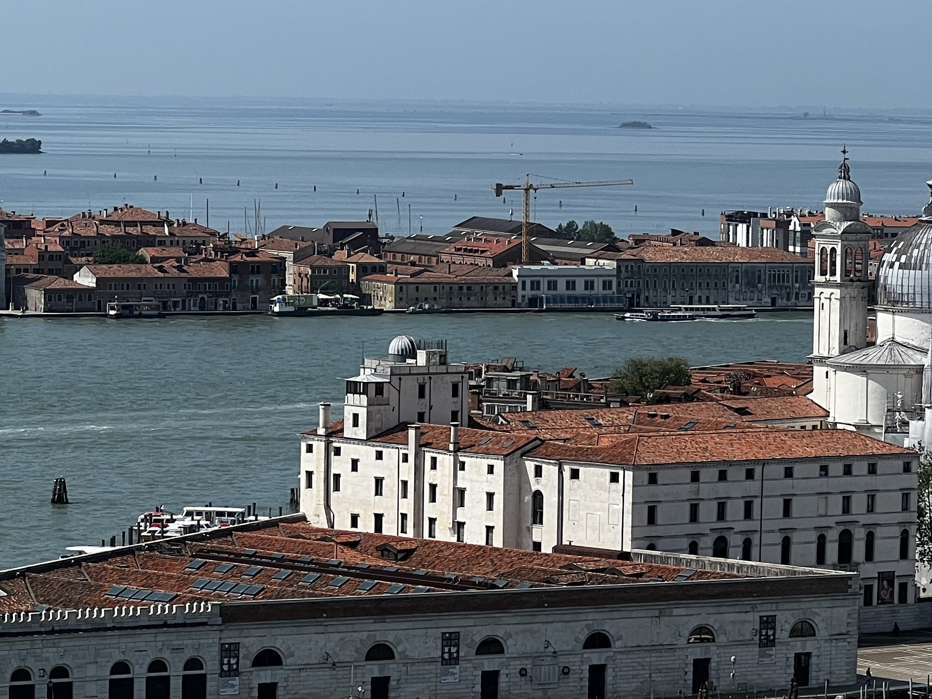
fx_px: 4442
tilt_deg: -4.0
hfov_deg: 12.0
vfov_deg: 9.0
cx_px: 575
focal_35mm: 165
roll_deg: -0.7
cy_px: 440
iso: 32
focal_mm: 9
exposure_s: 1/1130
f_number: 2.8
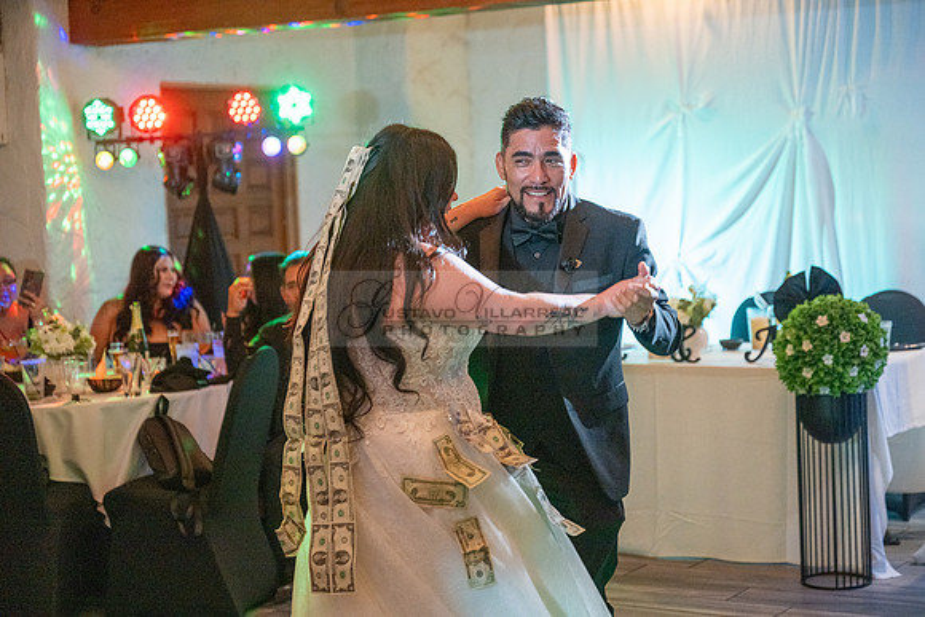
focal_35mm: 70
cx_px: 462
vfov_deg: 19.5
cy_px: 308
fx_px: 1799
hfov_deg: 28.8
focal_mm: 70
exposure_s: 1/160
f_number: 2.8
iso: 1600
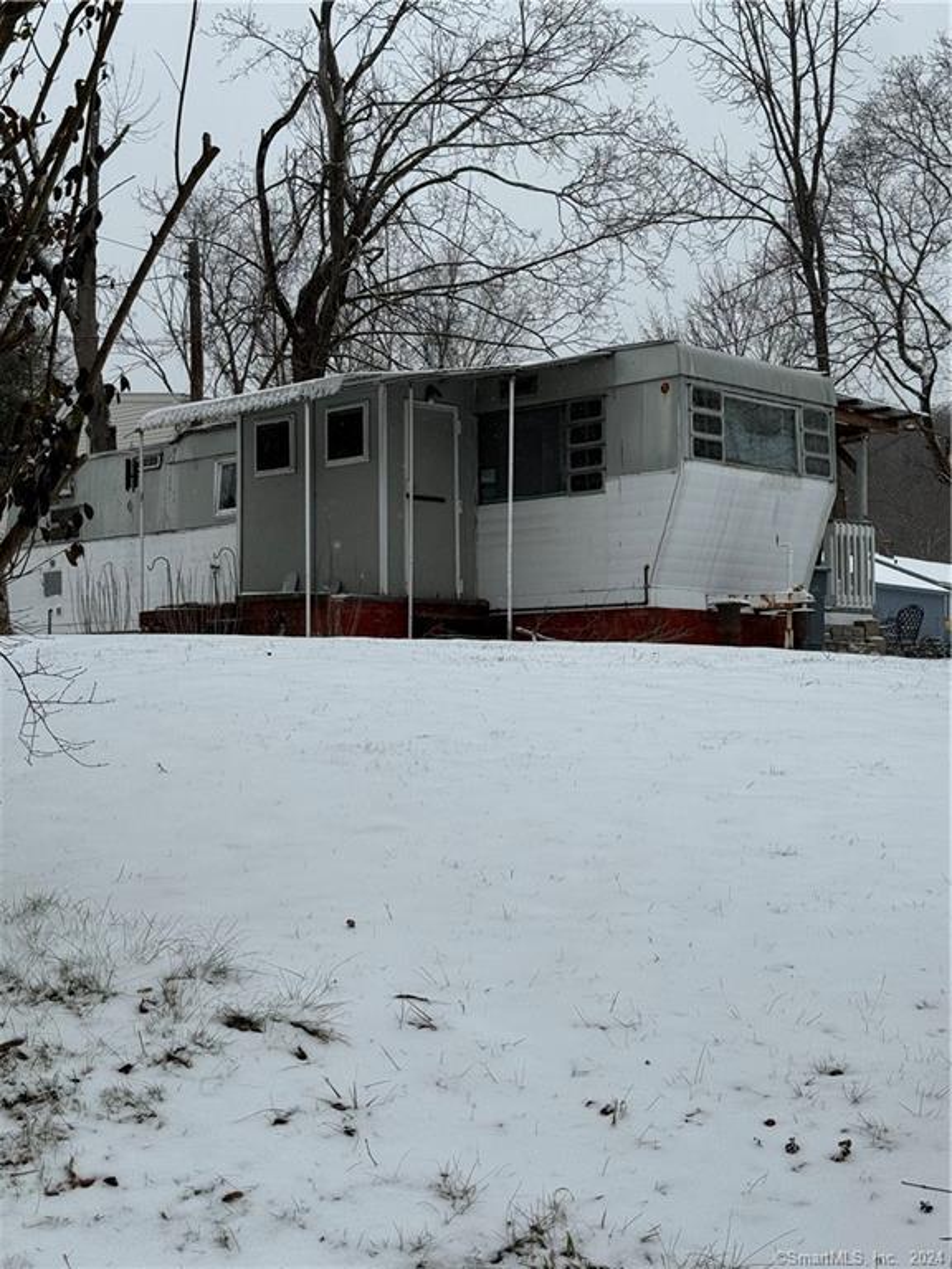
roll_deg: -0.5
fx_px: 1760
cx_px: 476
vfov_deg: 39.7
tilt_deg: +3.1
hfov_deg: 30.3
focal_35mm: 48
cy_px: 634
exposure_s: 1/4310
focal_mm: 6.86
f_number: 1.78
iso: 64
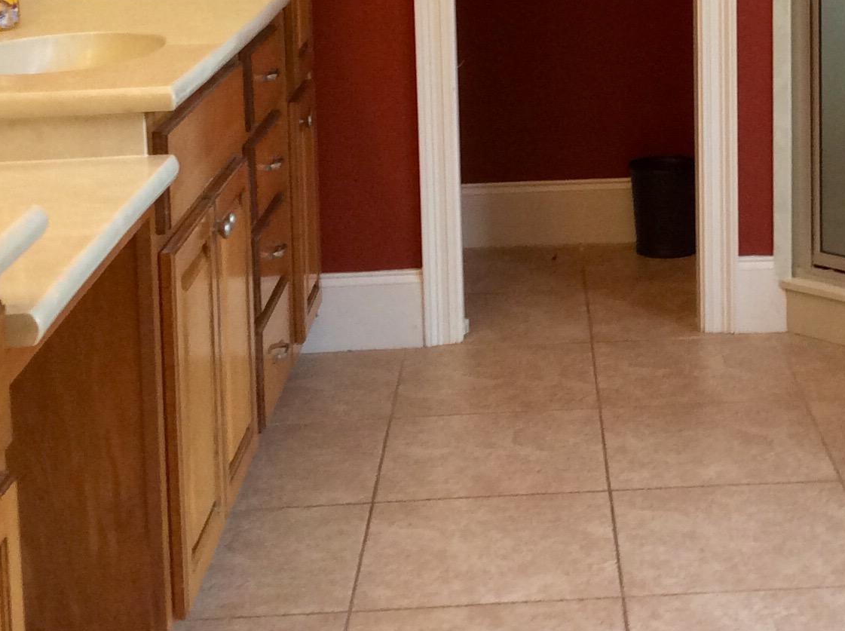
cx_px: 673
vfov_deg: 19.2
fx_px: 1803
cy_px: -25
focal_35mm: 74
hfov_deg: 25.9
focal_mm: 3.3
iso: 80
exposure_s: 1/24
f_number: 2.4
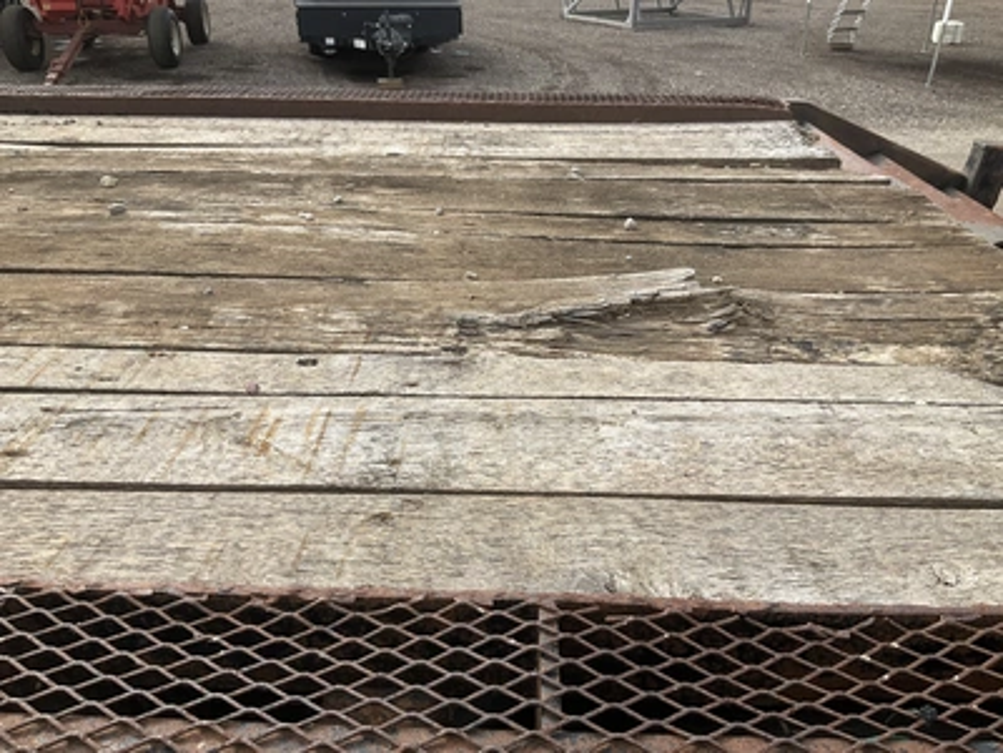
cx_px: 502
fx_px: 840
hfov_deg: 61.7
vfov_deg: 48.2
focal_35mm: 29
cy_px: 376
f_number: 1.8
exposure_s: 1/1577
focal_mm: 3
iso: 25
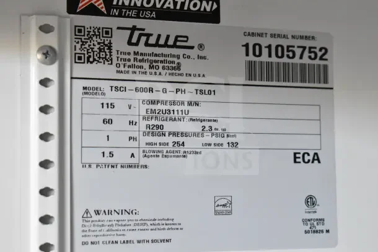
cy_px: 126
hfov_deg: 24.6
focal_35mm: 82
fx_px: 866
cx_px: 189
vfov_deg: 16.6
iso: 6400
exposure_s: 1/125
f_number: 6.3
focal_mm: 55
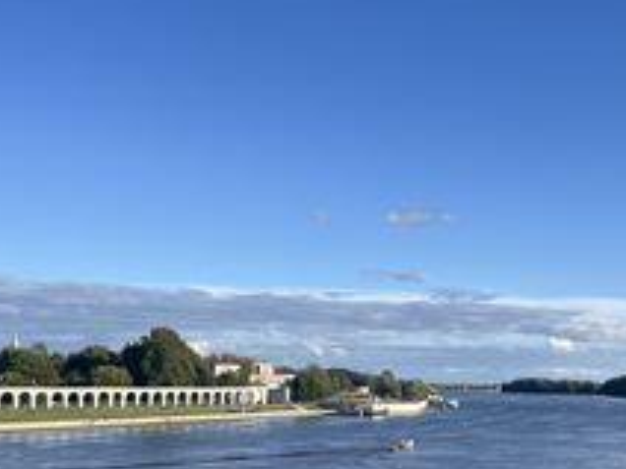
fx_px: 886
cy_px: 327
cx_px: 543
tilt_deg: +2.6
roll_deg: +0.9
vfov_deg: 29.4
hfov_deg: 36.8
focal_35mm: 49
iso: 50
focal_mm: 5.1
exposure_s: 1/3215
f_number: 1.6
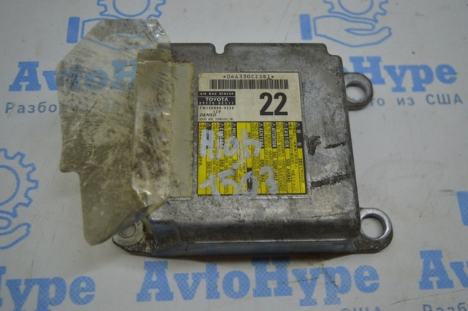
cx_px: 234
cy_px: 156
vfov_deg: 34.1
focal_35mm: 39
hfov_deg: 49.6
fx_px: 506
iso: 400
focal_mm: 26
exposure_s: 1/200
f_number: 4
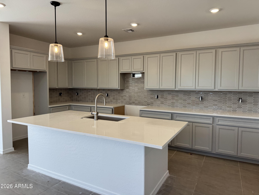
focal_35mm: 24
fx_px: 180
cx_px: 130
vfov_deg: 56.8
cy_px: 98
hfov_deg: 71.6
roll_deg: -1.6
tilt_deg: -1.5
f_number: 1.78
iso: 50
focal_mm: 6.76
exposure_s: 1/131
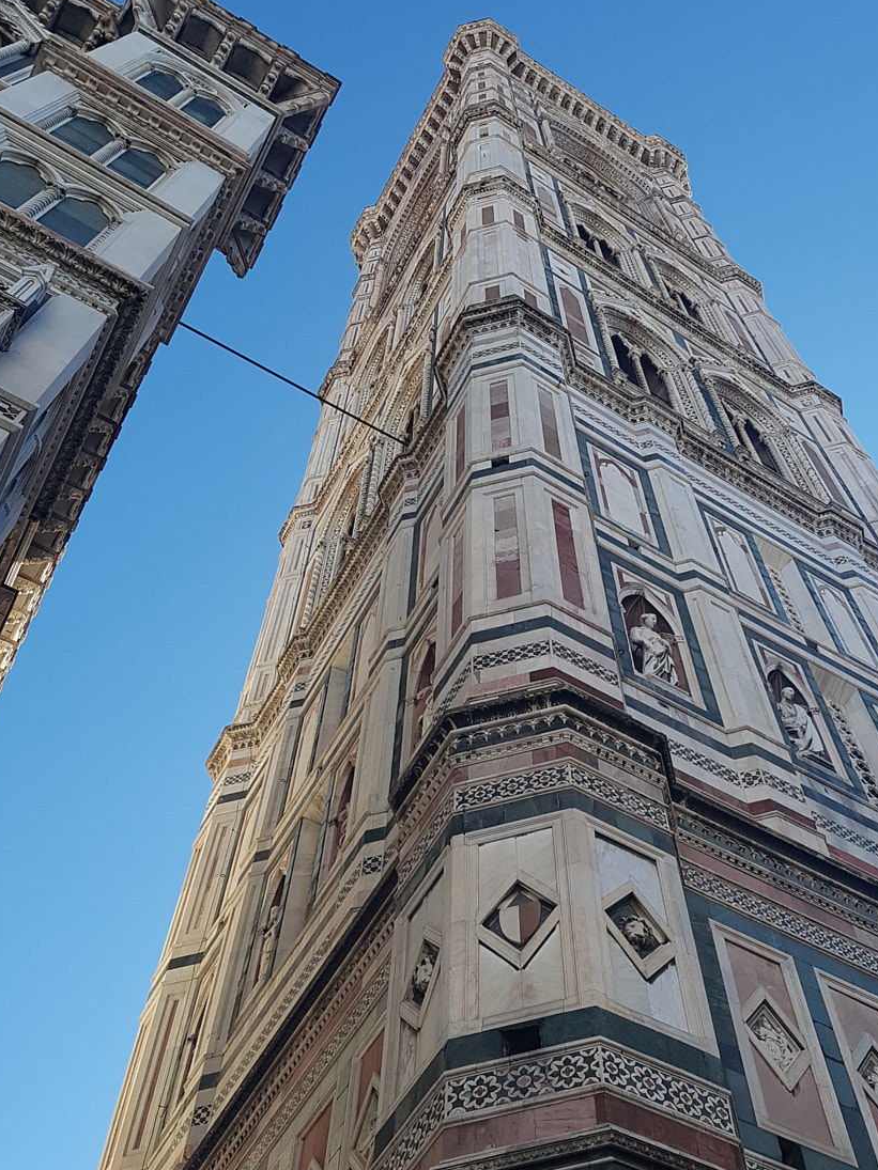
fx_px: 1285
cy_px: 760
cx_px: 628
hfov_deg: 37.0
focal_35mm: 38
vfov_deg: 48.3
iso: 50
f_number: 1.7
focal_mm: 4.2
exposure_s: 1/1240
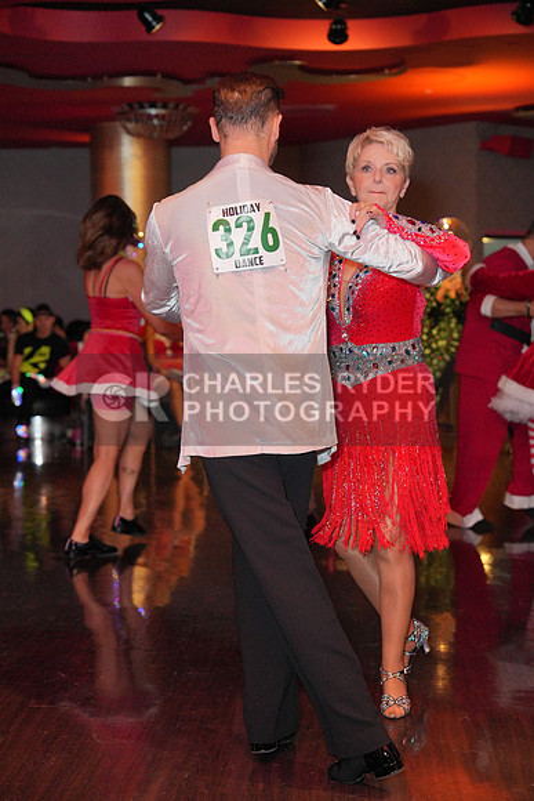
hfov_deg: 22.6
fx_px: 1334
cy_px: 400
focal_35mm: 60
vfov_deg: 33.4
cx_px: 267
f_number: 4
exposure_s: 1/200
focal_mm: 60
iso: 4000
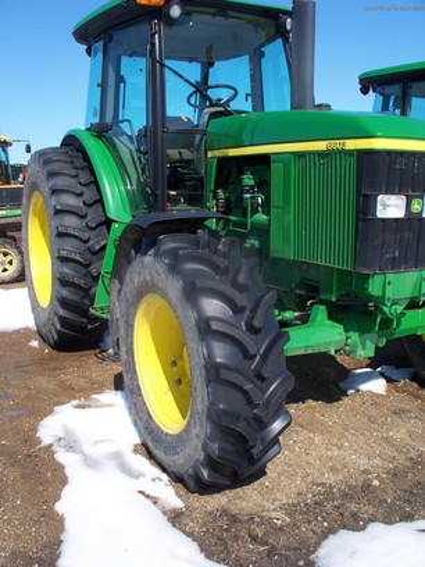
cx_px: 212
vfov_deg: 51.4
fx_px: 589
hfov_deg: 39.7
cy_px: 284
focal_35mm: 36
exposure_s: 1/400
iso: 64
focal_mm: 7.54
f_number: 5
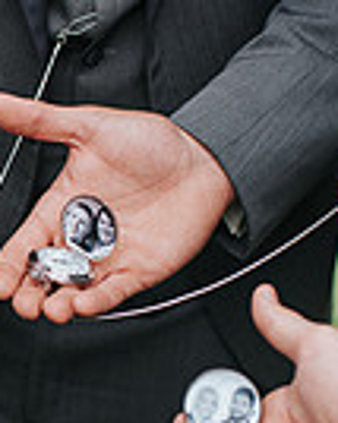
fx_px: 1377
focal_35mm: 110
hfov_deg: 13.5
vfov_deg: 17.4
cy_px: 281
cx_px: -104
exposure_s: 1/800
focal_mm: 35
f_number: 3.2
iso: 320
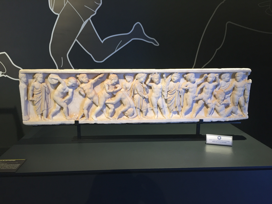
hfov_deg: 61.7
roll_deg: -0.6
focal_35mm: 29
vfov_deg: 48.2
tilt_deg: -10.7
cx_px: 136
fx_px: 228
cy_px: 102
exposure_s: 1/33
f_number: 2.2
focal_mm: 4.15
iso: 125
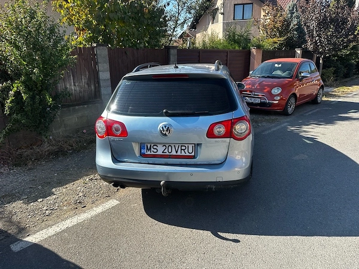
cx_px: 180
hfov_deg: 71.6
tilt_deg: -16.7
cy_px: 134
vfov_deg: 56.8
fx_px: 249
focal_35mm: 24
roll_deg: +1.0
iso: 80
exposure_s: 1/1393
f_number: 1.78
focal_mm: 6.86
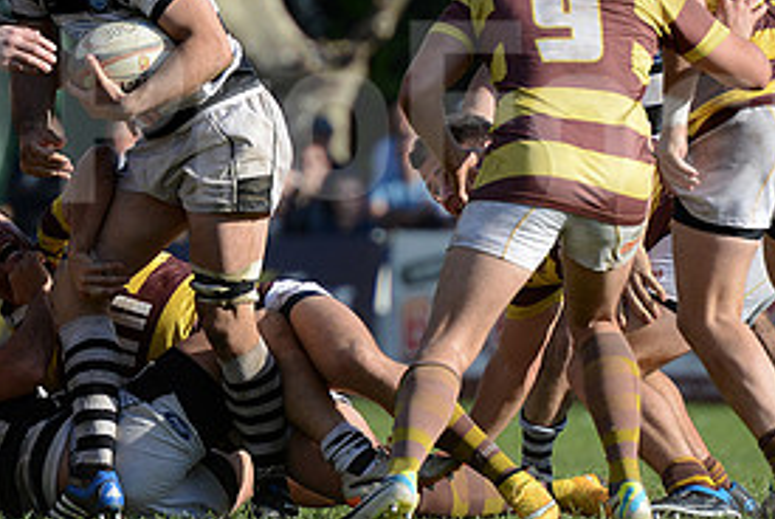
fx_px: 12715
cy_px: 106
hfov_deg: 3.5
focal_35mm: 590
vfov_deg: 2.3
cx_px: 287
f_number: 4
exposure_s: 1/1600
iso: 320
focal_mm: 280
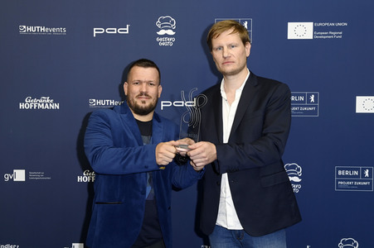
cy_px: 124
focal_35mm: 42
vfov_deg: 31.8
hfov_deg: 46.4
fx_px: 436
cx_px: 187
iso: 800
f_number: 5
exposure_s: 1/250
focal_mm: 42
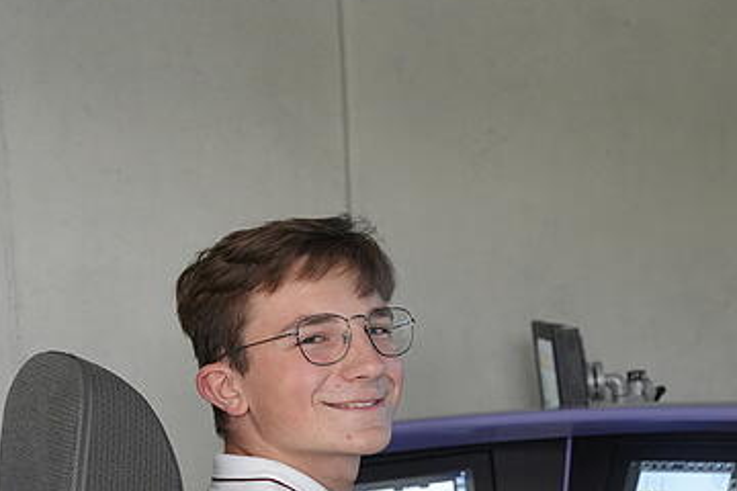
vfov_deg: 17.1
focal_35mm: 79
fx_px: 1617
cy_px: 392
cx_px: 815
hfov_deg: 24.0
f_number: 4
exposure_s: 1/160
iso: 3200
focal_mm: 35
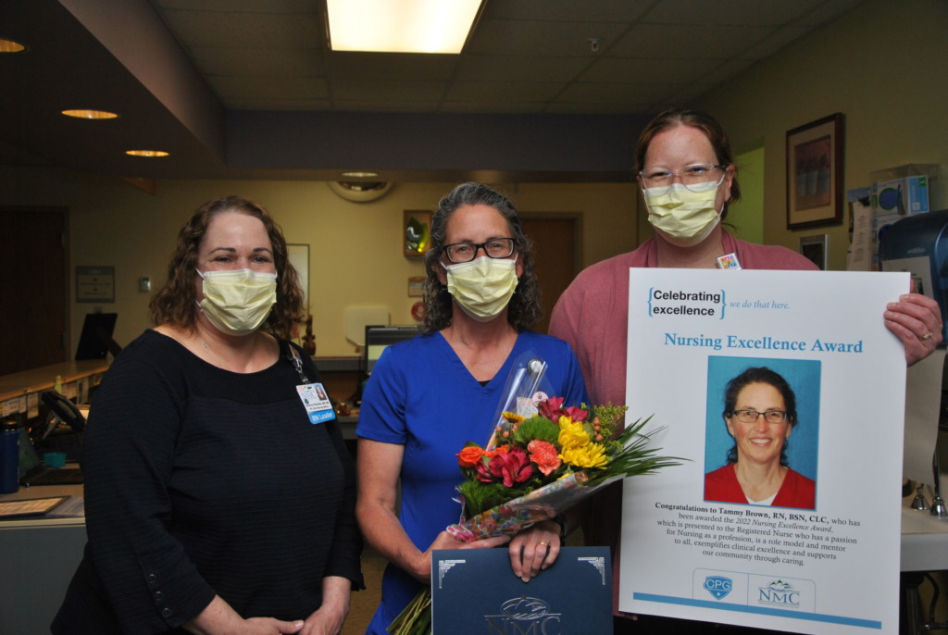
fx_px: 949
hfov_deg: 53.1
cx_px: 474
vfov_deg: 37.0
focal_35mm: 36
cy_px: 318
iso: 200
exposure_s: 1/60
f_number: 4
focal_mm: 24
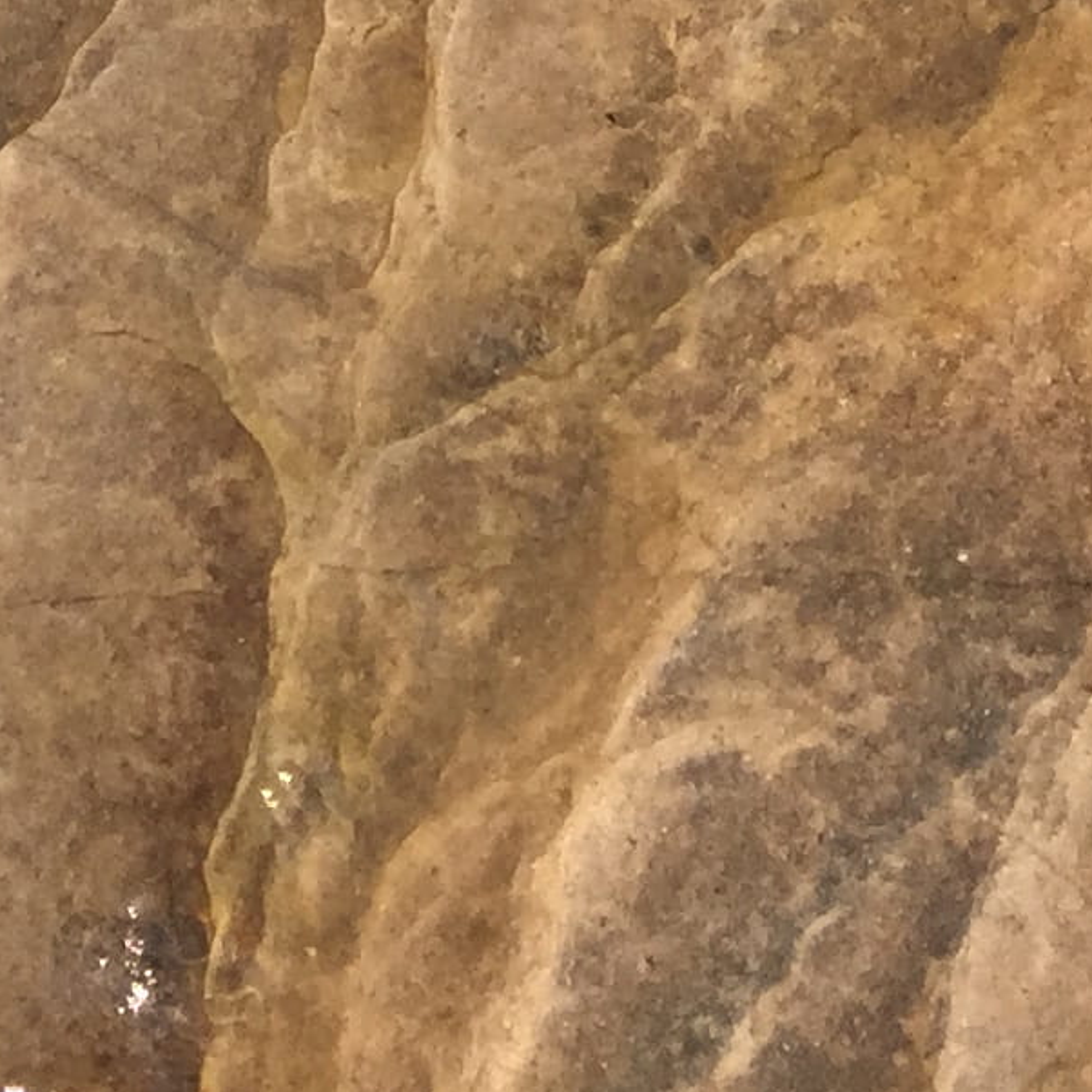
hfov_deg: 12.5
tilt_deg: -40.0
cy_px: -1859
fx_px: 4961
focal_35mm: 139
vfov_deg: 10.2
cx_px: 143
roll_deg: +5.2
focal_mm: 4.15
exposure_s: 1/1721
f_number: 2.2
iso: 32
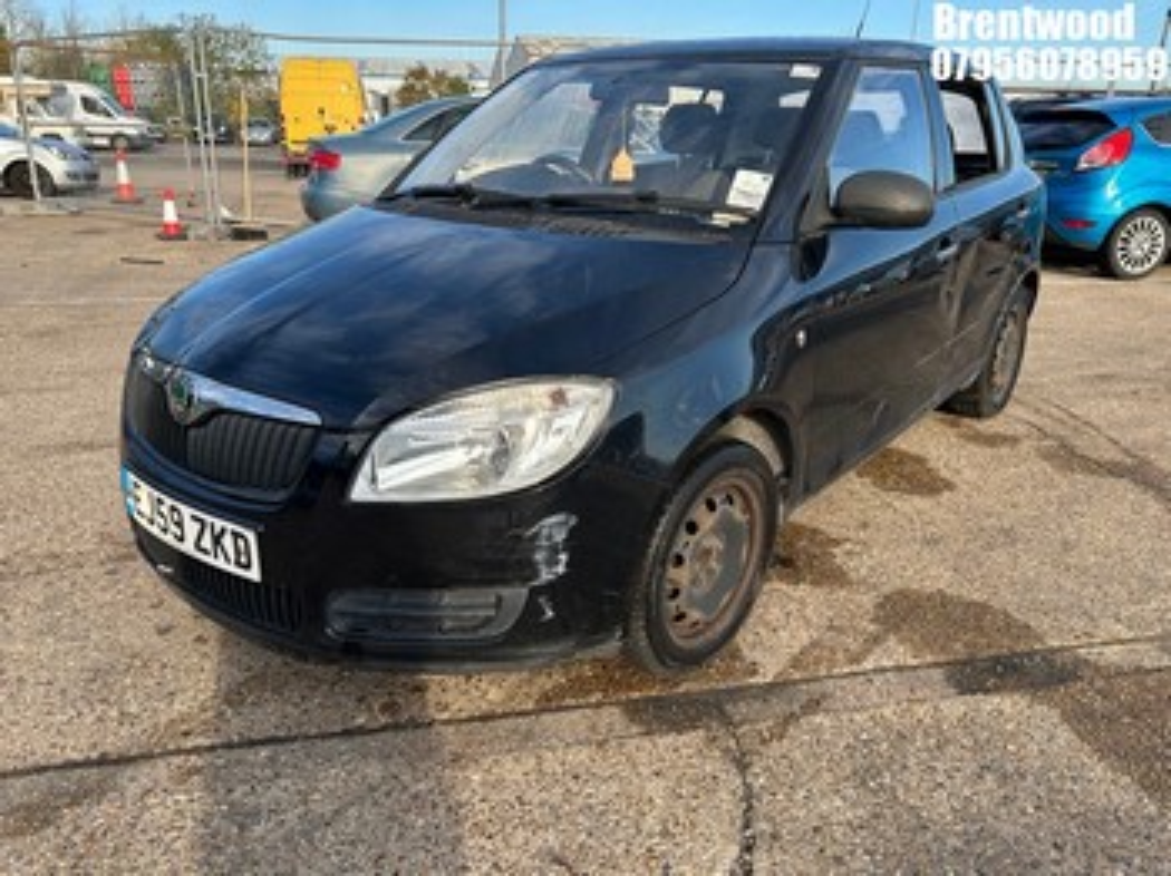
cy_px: 438
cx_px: 586
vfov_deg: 53.0
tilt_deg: -18.0
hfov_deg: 67.3
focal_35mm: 26
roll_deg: +0.4
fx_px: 879
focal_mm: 5.7
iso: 50
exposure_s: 1/982
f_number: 1.5
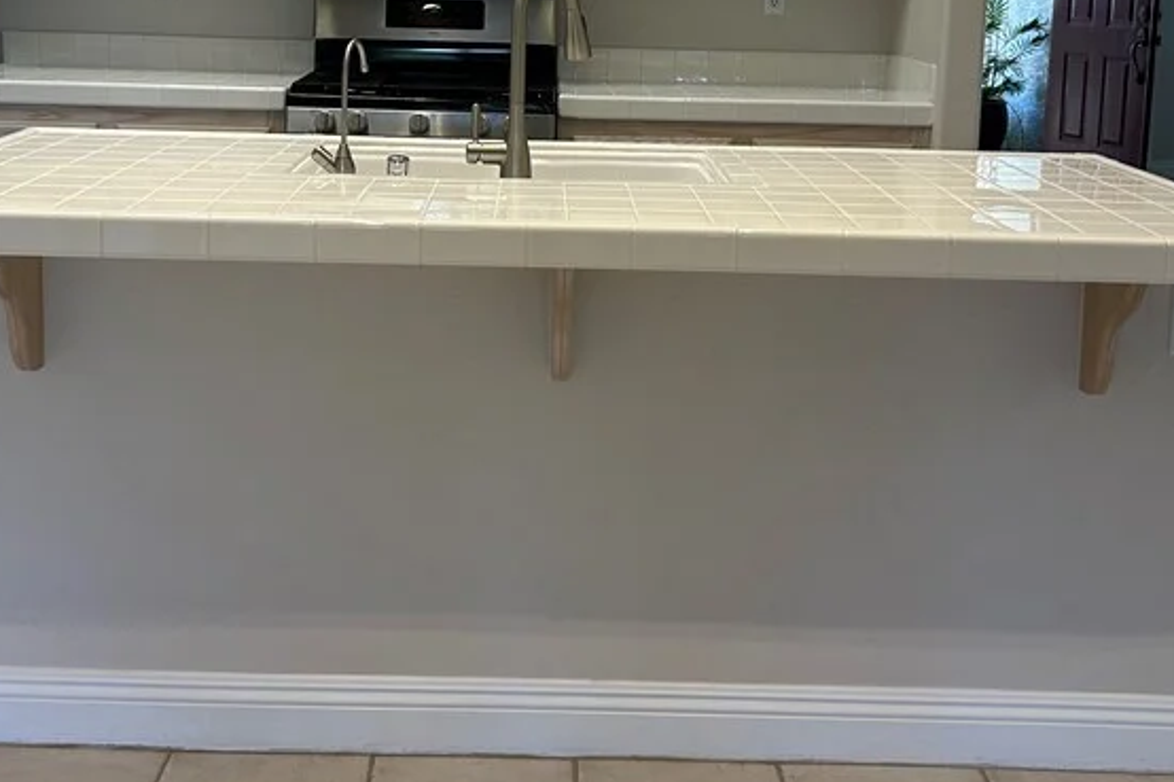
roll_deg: -1.9
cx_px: 545
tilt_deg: -7.4
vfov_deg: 26.5
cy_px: 153
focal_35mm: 50
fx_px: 1630
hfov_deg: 39.6
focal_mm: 5.7
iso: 80
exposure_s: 1/120
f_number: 1.5
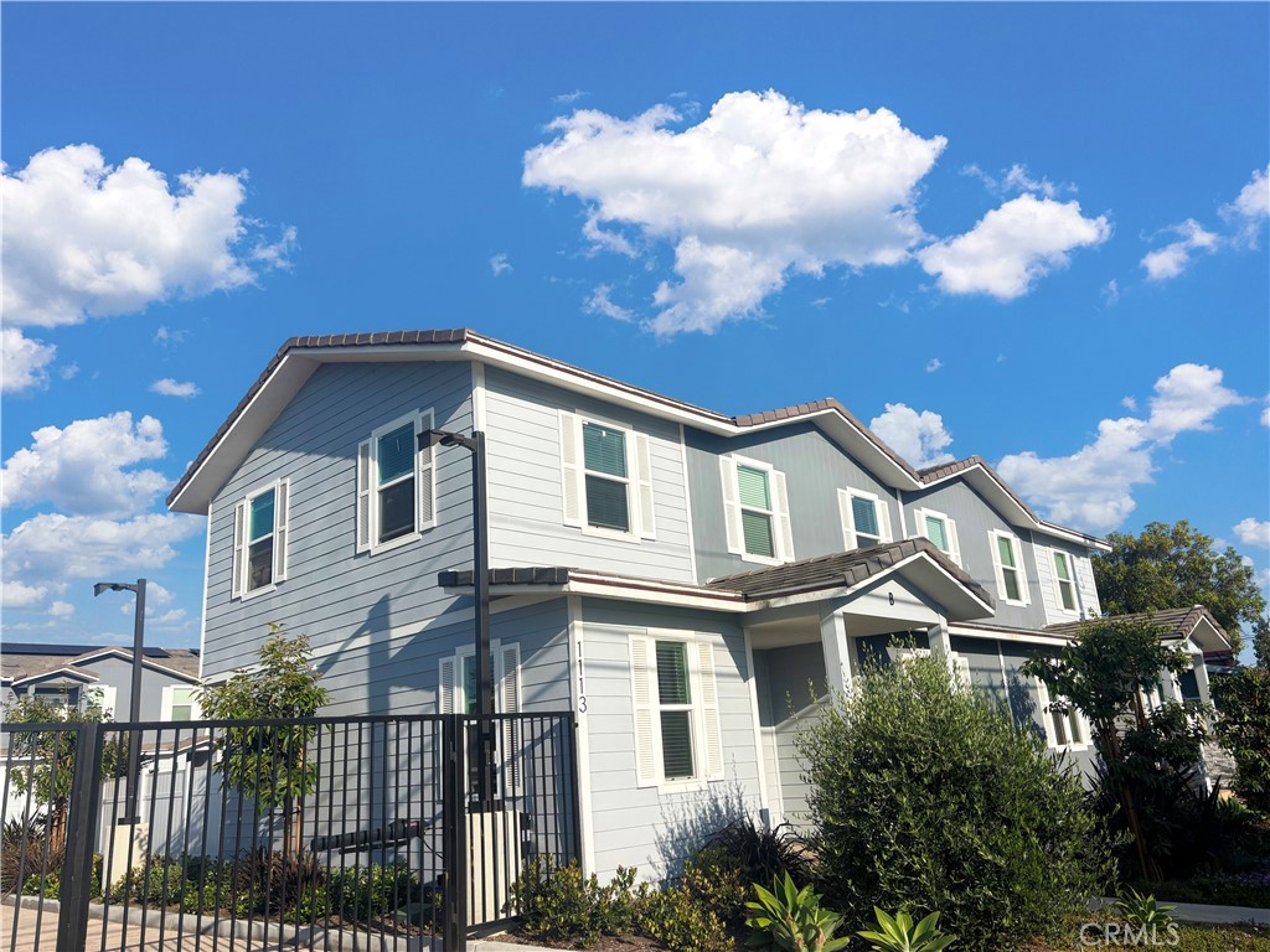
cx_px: 635
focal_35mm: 26
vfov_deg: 53.1
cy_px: 476
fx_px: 954
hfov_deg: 67.3
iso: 50
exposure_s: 1/4082
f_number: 1.6
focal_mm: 5.96
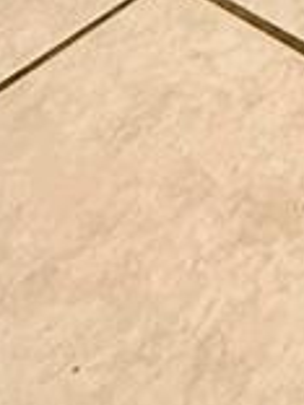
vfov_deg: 11.9
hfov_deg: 11.7
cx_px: 683
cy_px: -737
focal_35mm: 108
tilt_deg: -6.5
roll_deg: +0.0
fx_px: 1265
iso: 500
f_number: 2.2
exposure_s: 1/60
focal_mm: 2.22
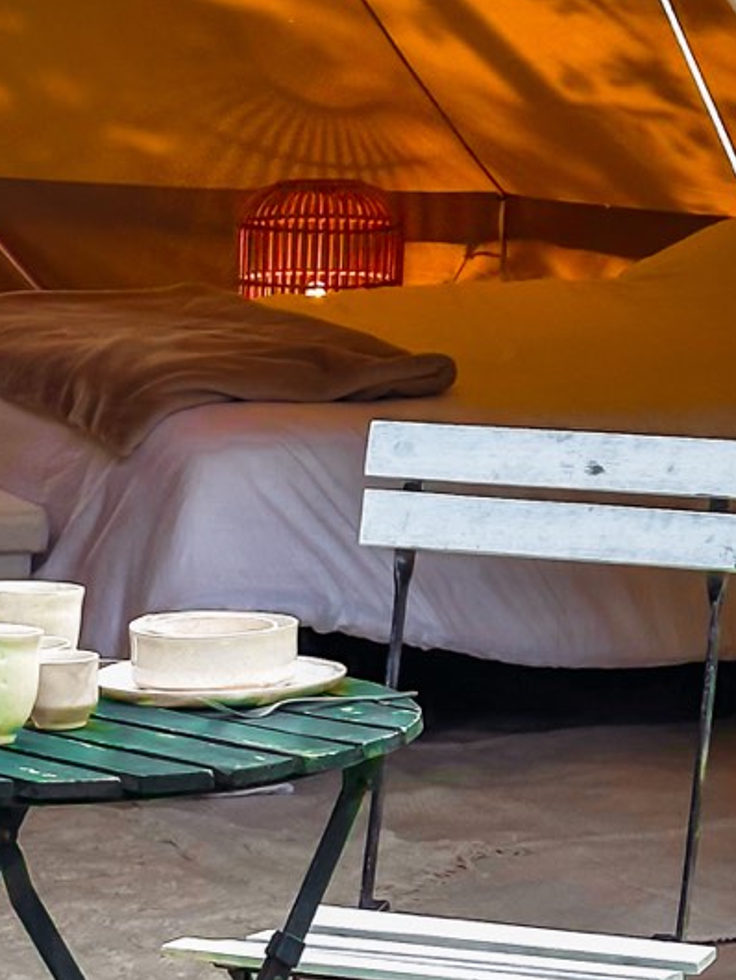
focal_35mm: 163
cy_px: 80
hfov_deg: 9.1
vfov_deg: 12.0
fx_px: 4617
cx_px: 309
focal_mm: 6.86
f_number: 1.8
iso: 64
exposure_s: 1/340
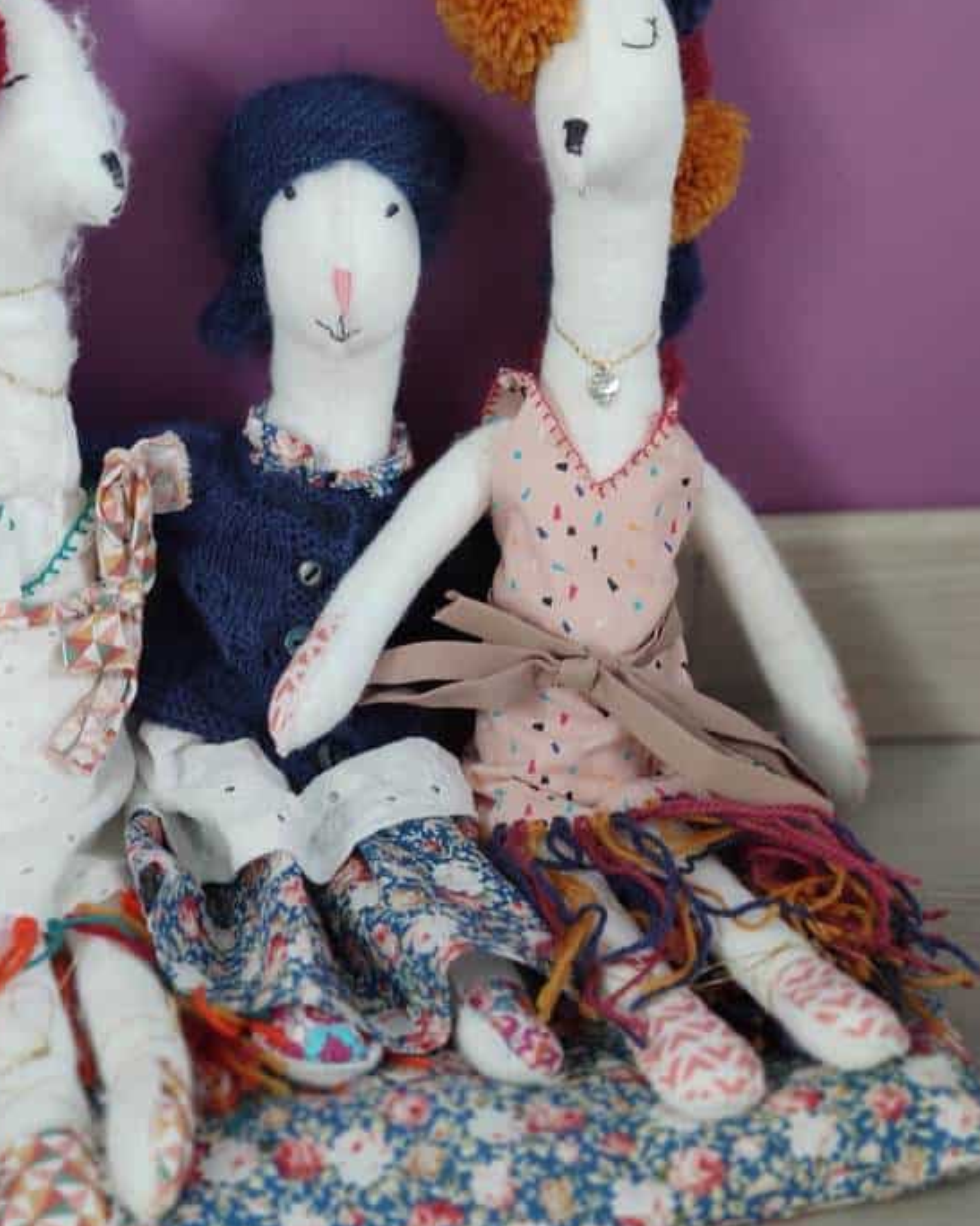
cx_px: 306
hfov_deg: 25.6
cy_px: 606
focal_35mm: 59
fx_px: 2140
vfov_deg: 32.0
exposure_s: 1/50
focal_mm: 8.16
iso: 381
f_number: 2
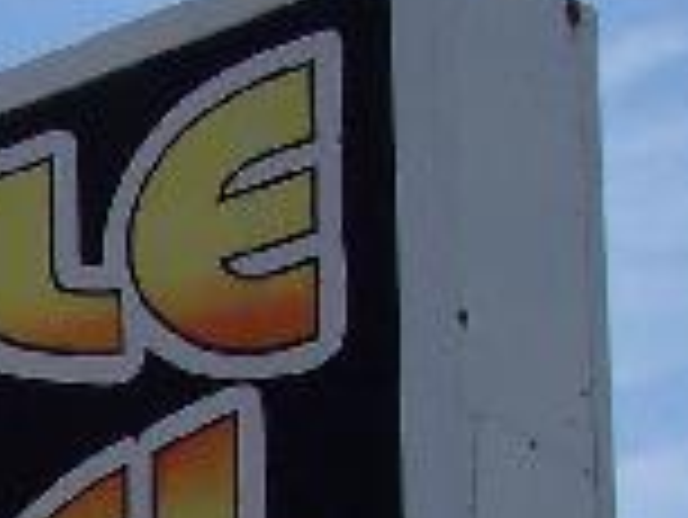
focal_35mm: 199
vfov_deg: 7.2
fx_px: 3958
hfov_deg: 9.0
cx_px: -971
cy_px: 1063
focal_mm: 8
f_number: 4.8
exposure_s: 1/1000
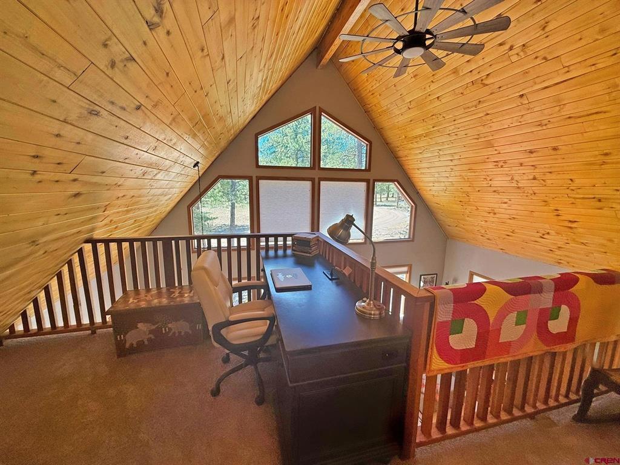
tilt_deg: -9.7
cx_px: 310
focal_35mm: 14
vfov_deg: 85.7
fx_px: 251
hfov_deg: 102.1
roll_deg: +0.3
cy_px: 232
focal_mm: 2.22
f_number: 2.2
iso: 64
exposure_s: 1/123
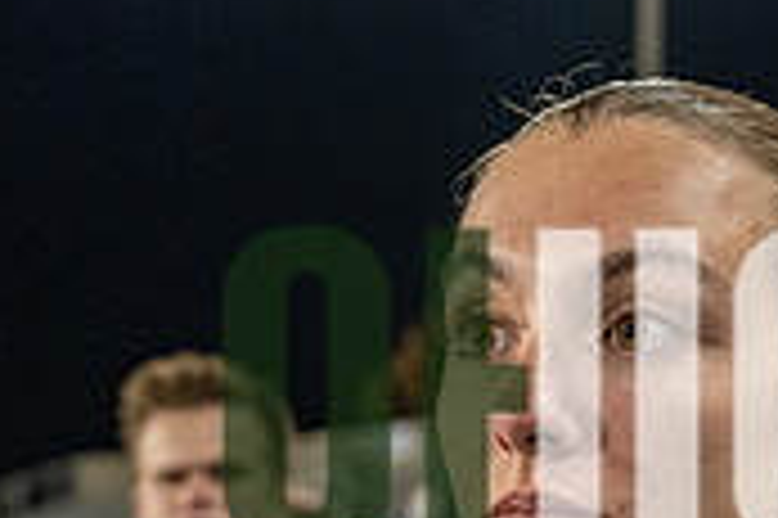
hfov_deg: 24.0
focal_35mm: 84
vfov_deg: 16.1
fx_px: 1814
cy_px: 439
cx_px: 562
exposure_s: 1/500
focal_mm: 25
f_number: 3.2
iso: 2000
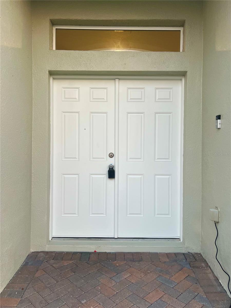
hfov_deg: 53.1
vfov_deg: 67.3
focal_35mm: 26
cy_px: 154
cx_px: 116
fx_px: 231
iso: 100
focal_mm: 5.7
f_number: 1.5
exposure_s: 1/120
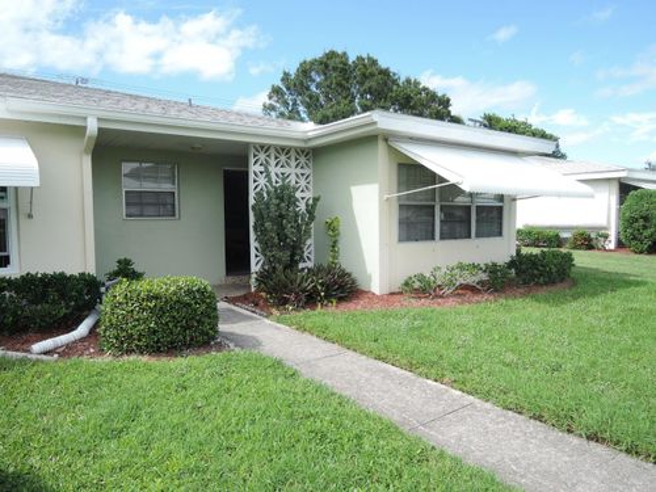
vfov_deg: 56.8
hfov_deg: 71.6
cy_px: 246
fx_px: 455
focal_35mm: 24
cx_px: 328
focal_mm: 5.1
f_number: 2.8
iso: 80
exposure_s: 1/500
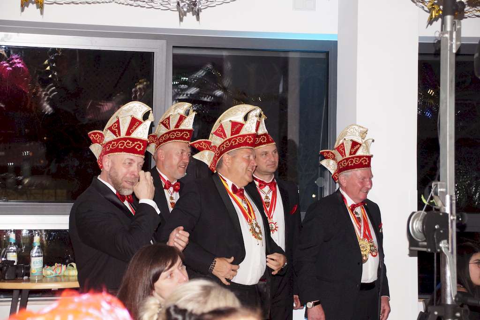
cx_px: 240
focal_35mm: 82
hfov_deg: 24.6
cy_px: 160
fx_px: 1100
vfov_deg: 16.5
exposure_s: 1/60
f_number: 5
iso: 1600
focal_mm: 55
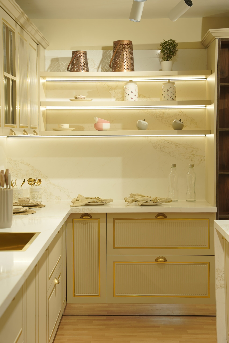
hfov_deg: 19.5
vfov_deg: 28.8
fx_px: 668
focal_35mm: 70
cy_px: 172
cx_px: 114
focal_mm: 70
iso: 320
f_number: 5
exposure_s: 1/50
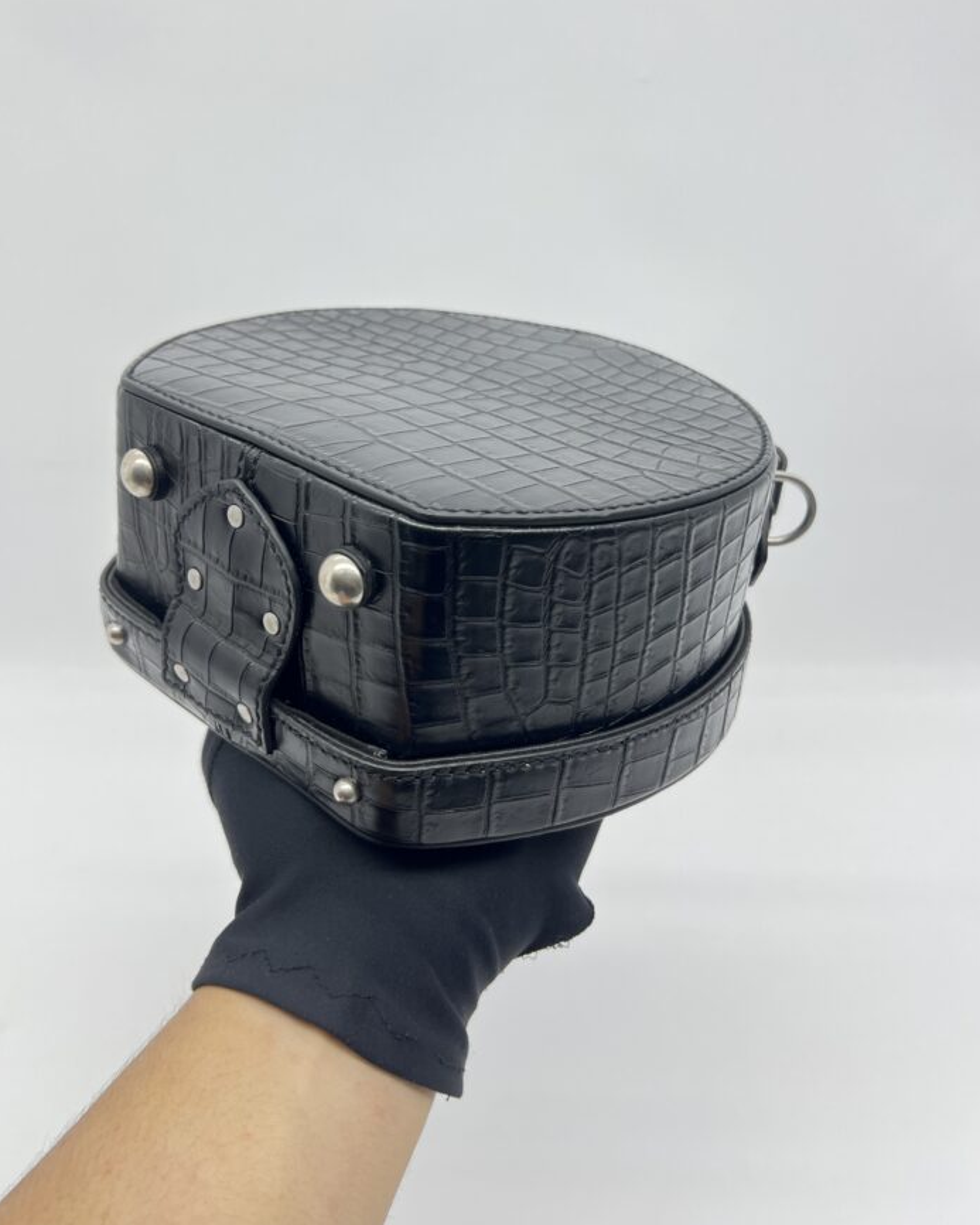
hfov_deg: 48.5
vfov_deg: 58.5
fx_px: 1087
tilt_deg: -23.5
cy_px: 513
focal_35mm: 30
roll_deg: +0.4
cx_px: 462
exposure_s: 1/100
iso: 32
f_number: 1.5
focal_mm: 5.7
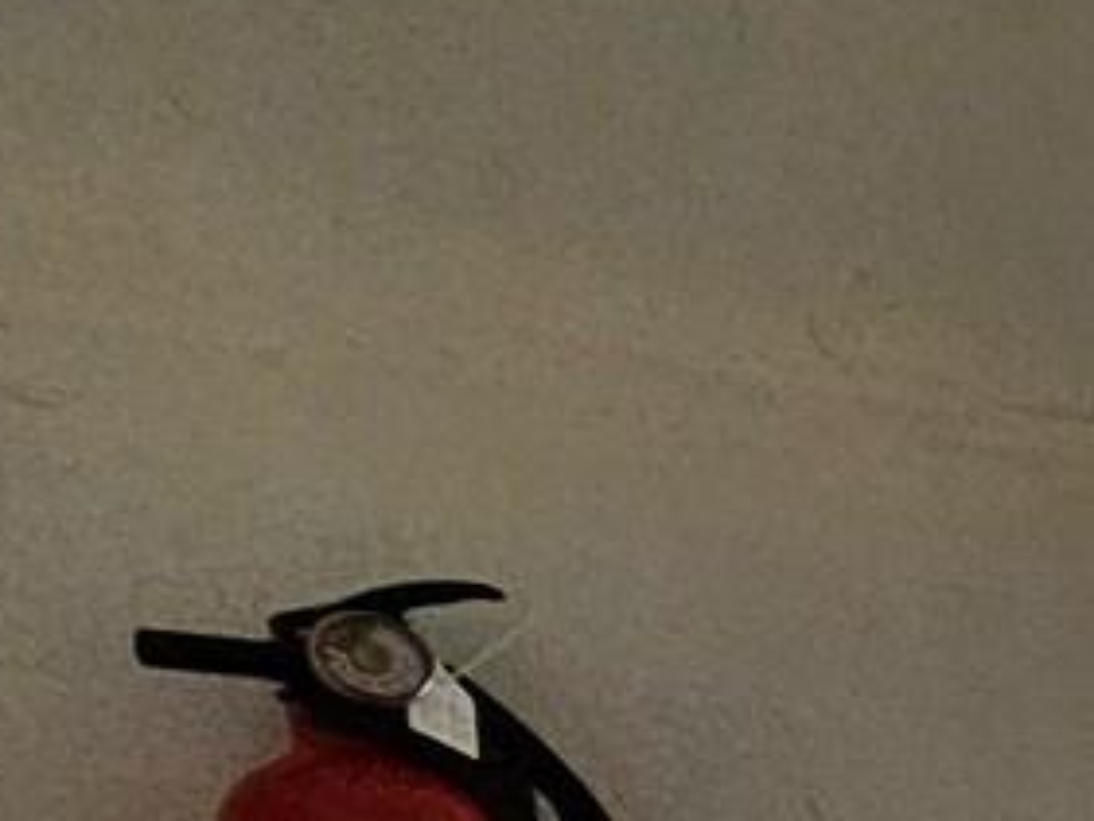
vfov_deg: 16.6
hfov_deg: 12.9
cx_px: 2994
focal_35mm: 74
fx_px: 2340
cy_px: 1475
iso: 200
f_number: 2.2
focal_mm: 2.2
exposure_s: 1/359
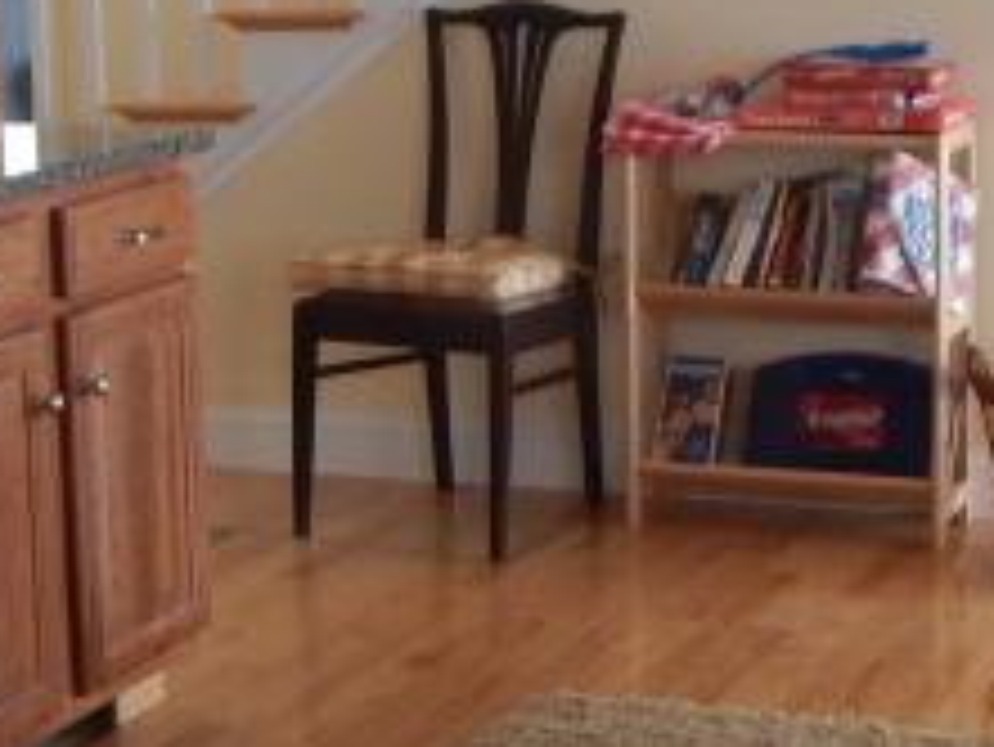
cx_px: 472
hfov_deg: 19.2
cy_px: 333
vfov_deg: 14.5
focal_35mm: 102
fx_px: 2931
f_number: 3
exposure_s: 1/30
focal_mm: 4
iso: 280
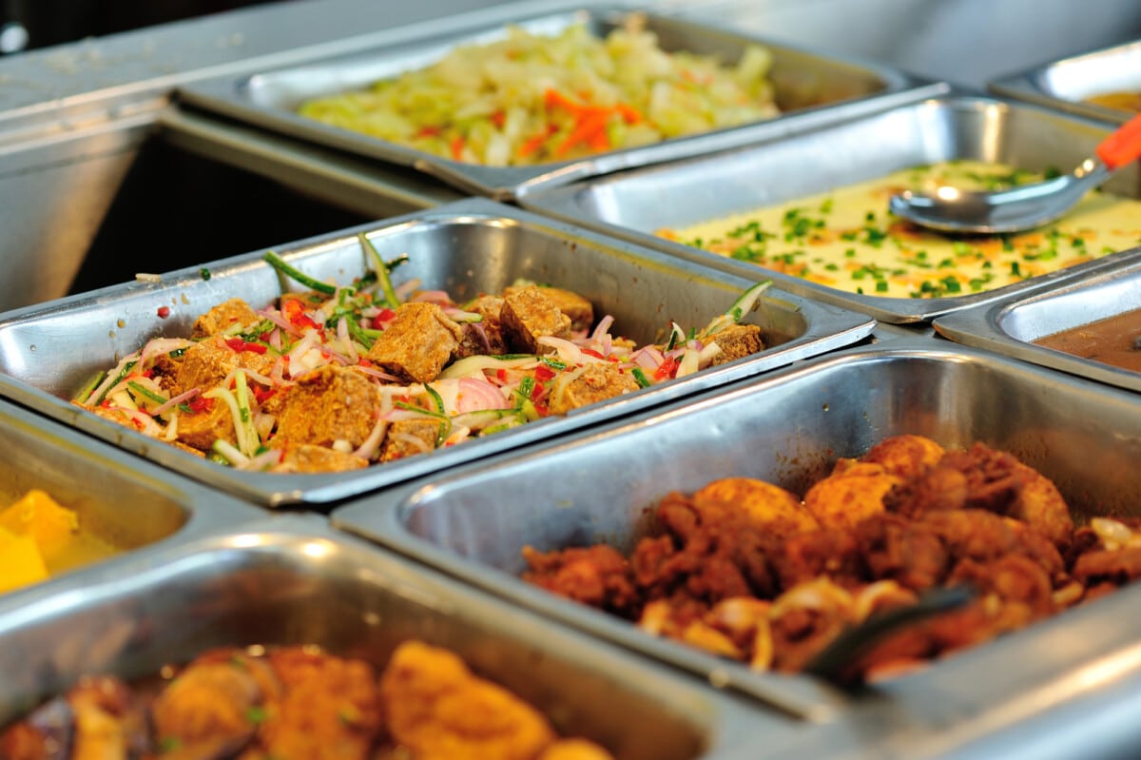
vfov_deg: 13.0
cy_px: 380
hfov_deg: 19.5
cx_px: 570
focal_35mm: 105
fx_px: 3326
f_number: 4
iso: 500
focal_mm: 105
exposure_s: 1/80
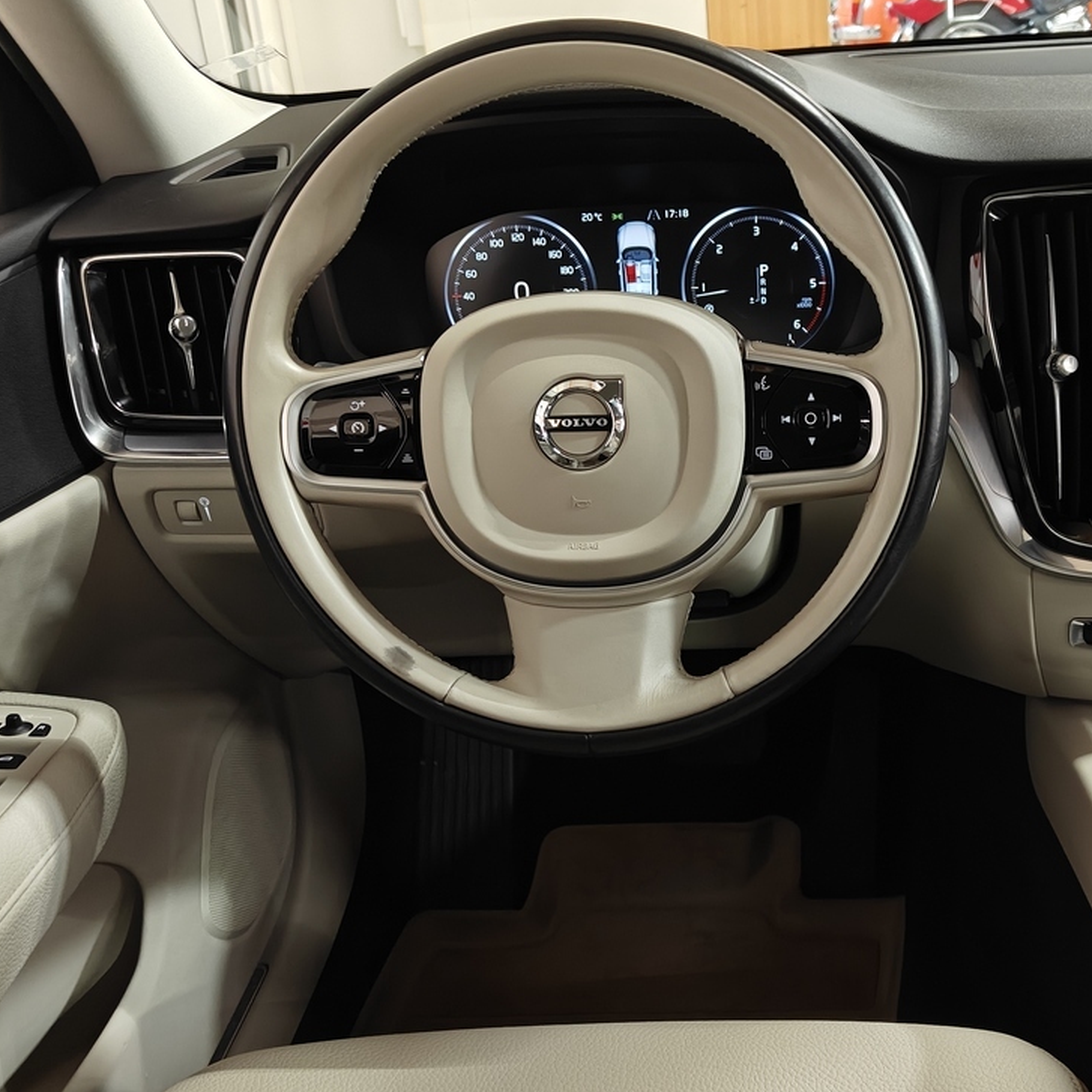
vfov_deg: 39.9
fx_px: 1499
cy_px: 653
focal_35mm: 42
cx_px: 765
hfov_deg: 39.3
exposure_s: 1/50
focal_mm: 5.59
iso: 160
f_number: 1.8
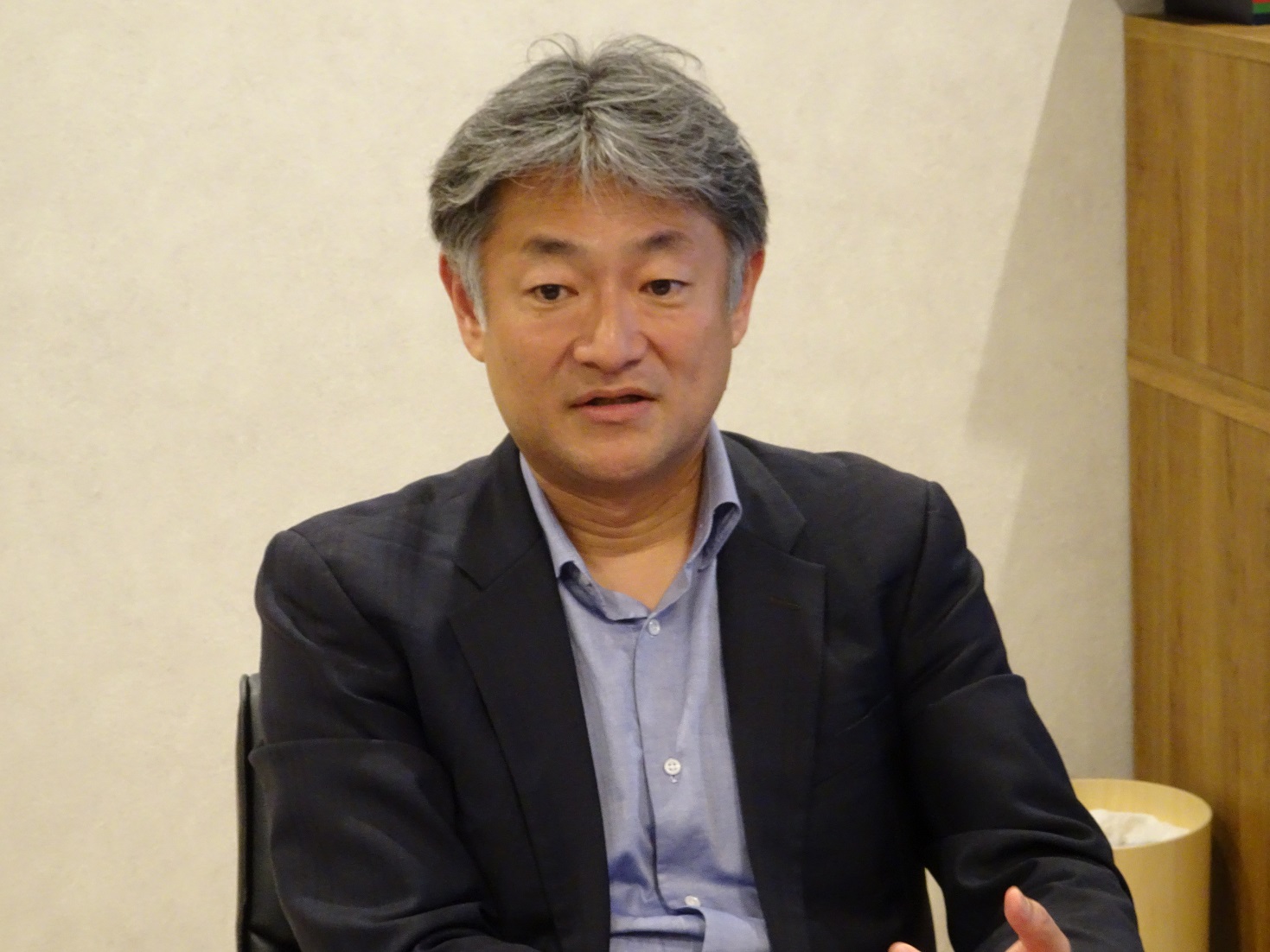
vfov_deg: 14.5
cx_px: 635
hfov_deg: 19.3
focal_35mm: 102
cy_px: 476
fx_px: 3743
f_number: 5
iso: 800
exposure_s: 1/20
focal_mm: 17.49
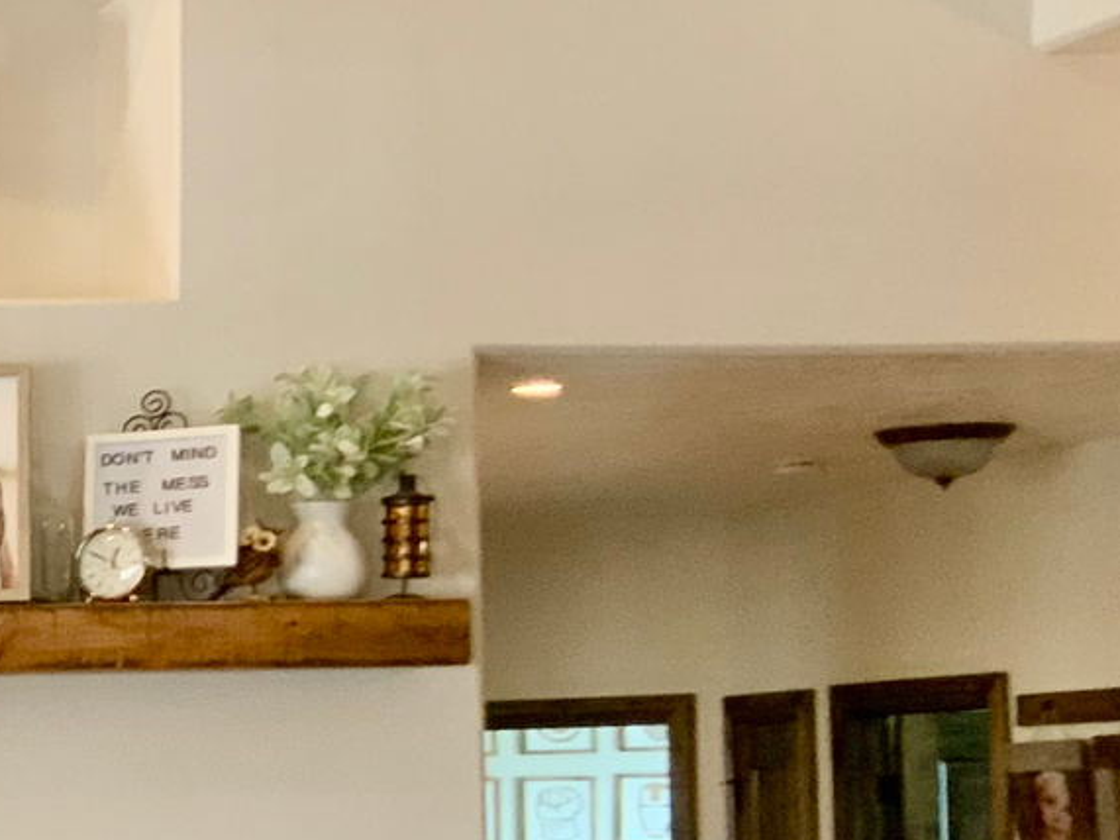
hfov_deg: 16.2
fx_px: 3364
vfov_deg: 14.0
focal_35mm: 104
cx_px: -843
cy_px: 813
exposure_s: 1/60
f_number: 1.8
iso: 100
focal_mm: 3
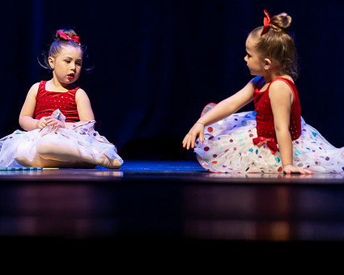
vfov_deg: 5.4
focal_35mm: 284
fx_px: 2891
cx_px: 41
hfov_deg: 6.8
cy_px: 117
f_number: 2.8
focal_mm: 150
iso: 3200
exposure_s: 1/640
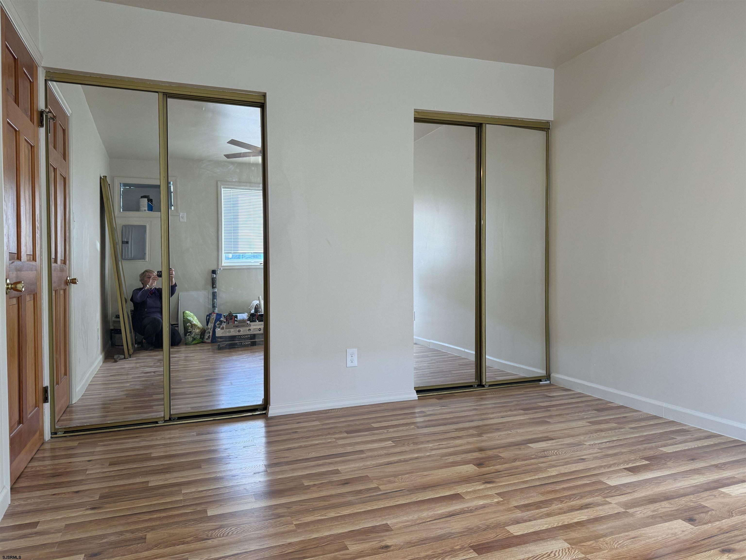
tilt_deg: -1.8
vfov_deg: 56.8
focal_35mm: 24
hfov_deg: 71.6
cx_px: 373
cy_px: 280
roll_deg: +0.6
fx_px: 517
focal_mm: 6.76
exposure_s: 1/120
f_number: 1.78
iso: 100
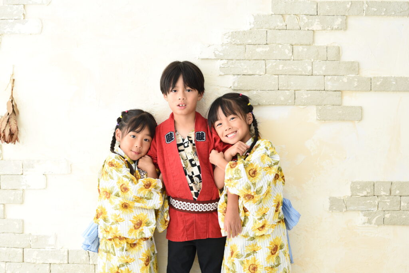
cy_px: 136
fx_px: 568
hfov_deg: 39.6
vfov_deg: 27.0
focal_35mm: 50
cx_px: 204
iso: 400
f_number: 5
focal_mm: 50
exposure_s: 1/160
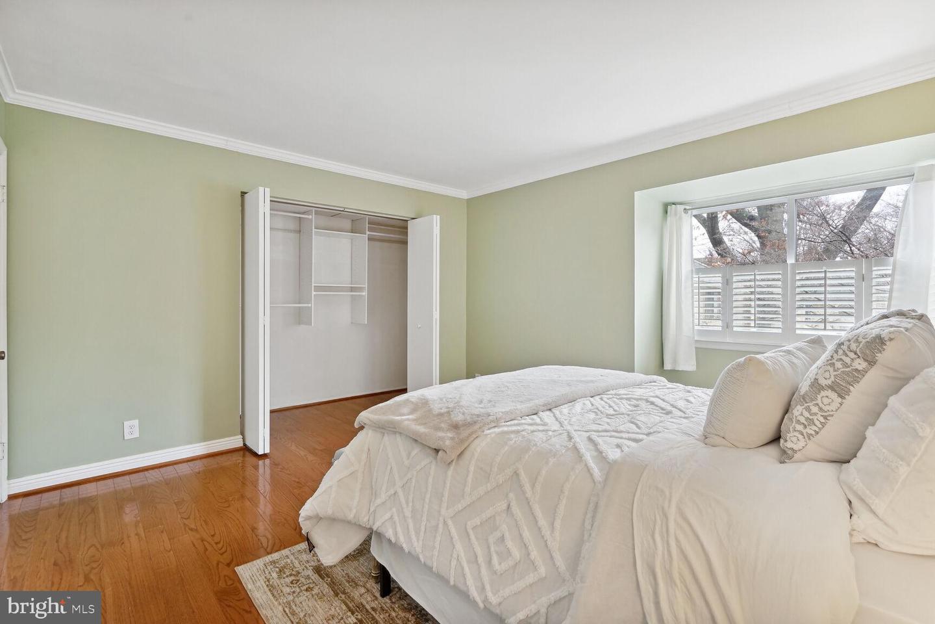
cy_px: 312
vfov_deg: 73.7
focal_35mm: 16
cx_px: 468
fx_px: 416
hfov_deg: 96.7
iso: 800
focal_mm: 16
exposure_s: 1.6
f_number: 8
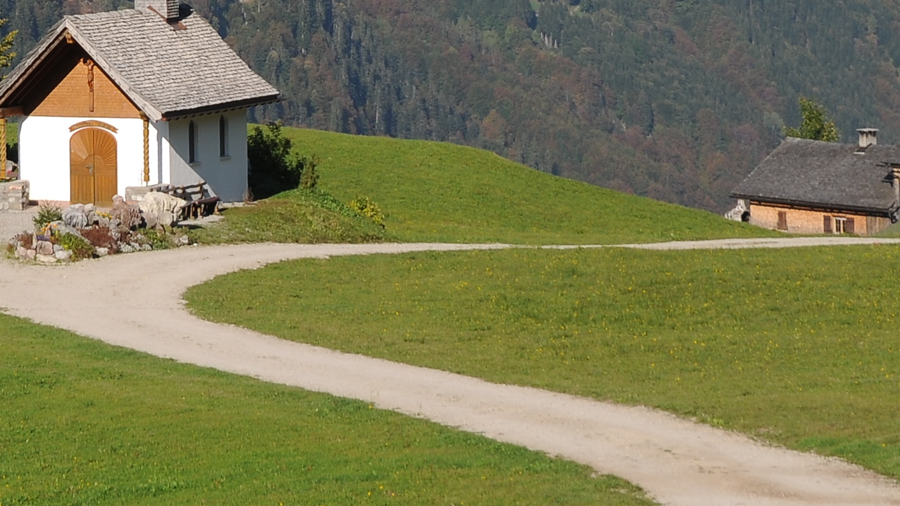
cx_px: -145
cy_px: -386
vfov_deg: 6.6
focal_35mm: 181
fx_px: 4320
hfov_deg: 11.7
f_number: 8
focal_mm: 38
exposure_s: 1/250
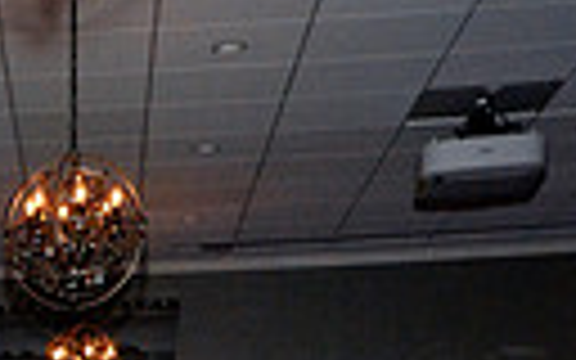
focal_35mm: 129
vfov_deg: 8.8
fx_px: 2025
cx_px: -76
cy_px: 994
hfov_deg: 15.7
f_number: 8
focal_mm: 36
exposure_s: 1/80
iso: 6400
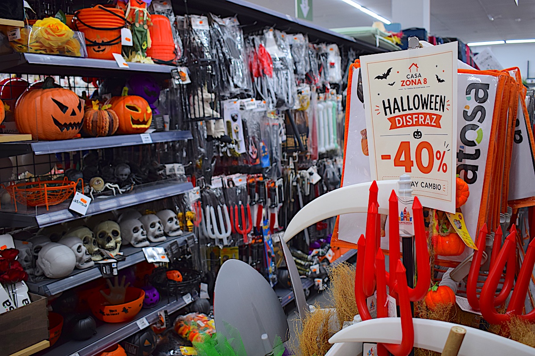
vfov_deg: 38.4
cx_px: 268
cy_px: 178
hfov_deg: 55.1
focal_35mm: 34
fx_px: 513
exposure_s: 1/60
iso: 640
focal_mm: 23
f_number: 4
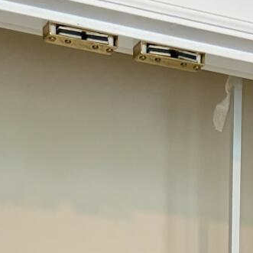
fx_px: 1149
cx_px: 191
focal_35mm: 139
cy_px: 676
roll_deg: -1.8
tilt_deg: -8.3
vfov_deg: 10.3
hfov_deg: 12.5
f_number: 1.6
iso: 125
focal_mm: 5.96
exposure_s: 1/60
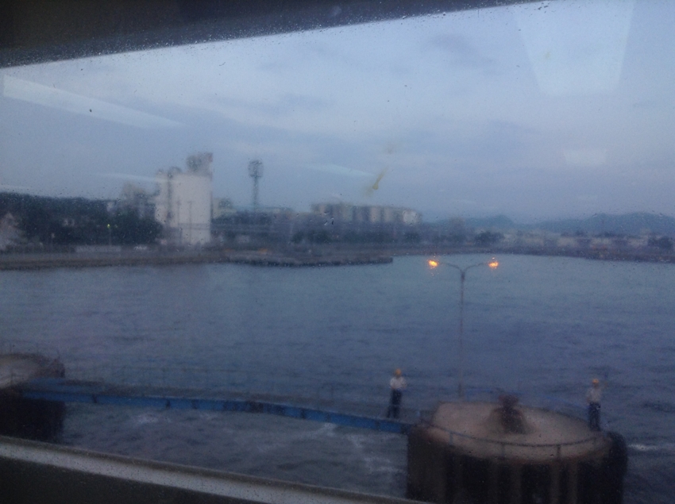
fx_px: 643
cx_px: 338
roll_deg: -2.3
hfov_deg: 55.4
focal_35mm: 33
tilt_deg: -5.2
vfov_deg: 42.8
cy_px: 252
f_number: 2.4
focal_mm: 3.3
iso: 25
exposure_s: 1/120
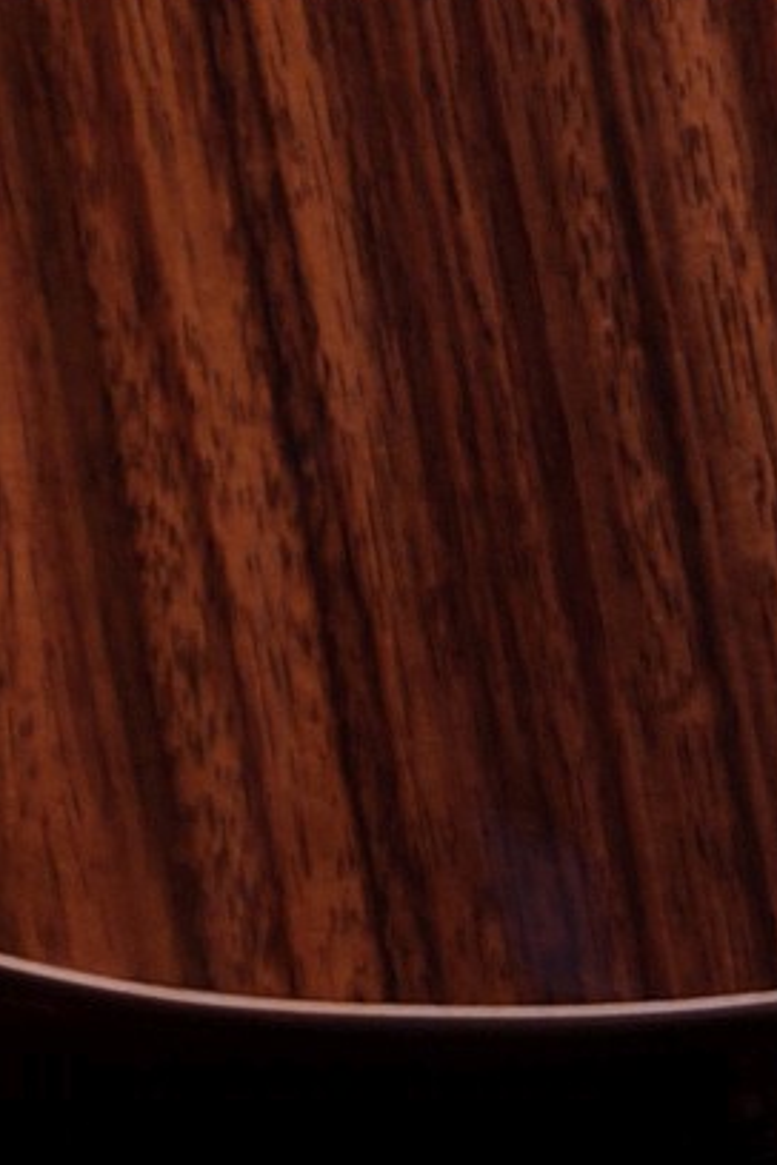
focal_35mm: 604
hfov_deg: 2.3
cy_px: -1573
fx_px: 19553
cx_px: 408
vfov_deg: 3.4
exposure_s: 1/10
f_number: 4.5
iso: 100
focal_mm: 60
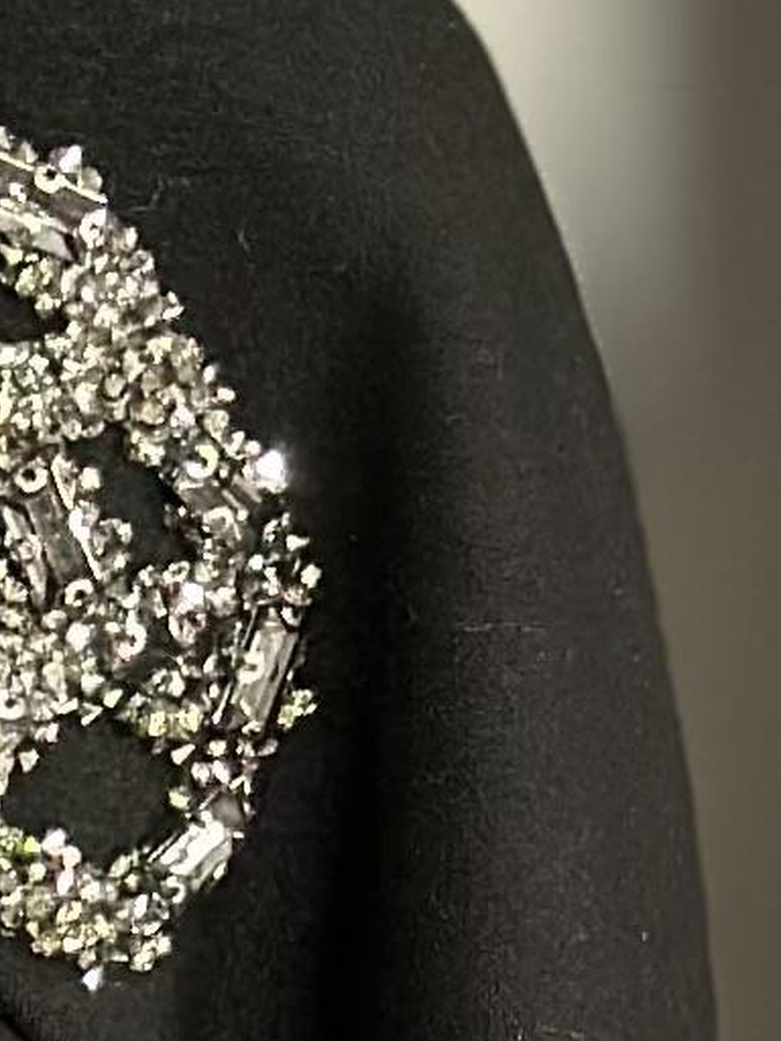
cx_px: -1952
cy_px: 2844
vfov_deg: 5.0
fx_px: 11371
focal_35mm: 378
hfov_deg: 3.8
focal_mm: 6.86
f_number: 1.78
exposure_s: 1/50
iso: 250
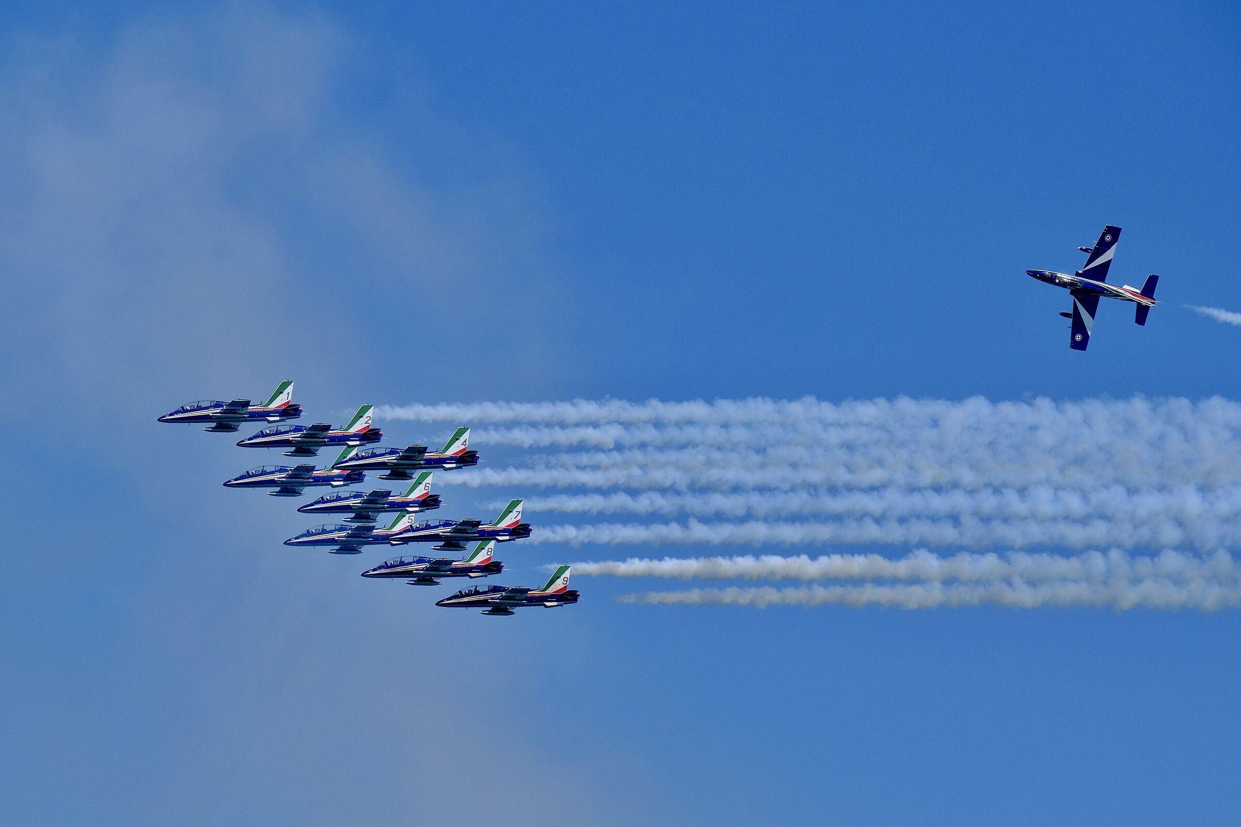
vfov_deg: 7.2
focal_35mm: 192
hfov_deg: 10.7
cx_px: 620
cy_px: 414
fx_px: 6618
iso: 640
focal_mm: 128
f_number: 8
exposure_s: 1/2500
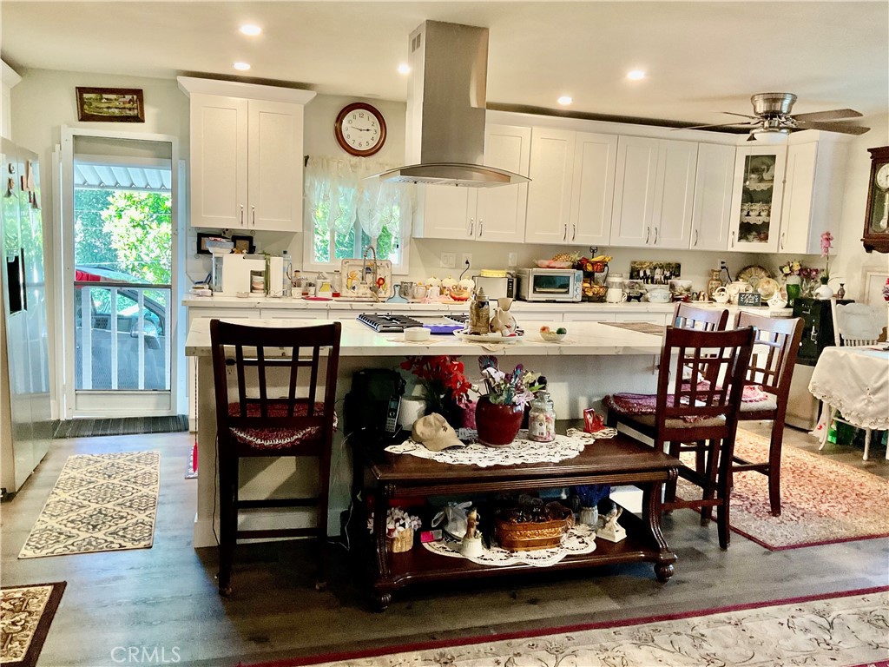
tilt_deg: -7.4
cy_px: 334
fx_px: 745
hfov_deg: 61.7
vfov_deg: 48.2
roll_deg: -1.9
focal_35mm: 29
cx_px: 444
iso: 125
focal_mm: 3
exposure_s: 1/60
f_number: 1.8
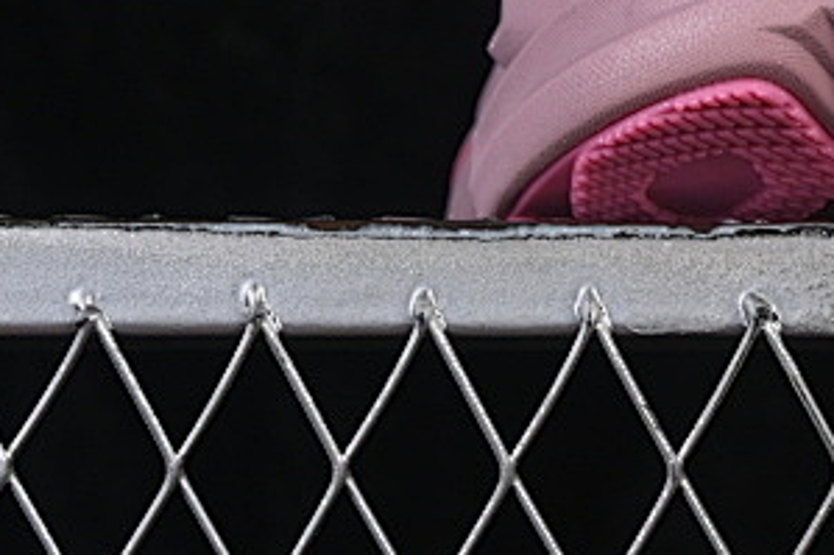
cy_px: -396
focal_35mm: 271
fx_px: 6274
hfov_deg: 7.5
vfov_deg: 5.0
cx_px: 1158
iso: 160
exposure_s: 1/80
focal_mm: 50
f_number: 8
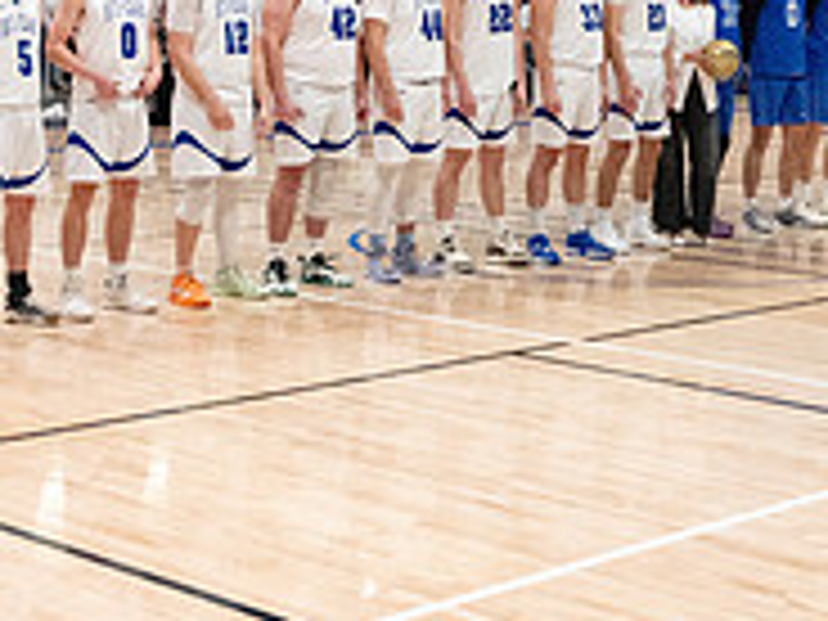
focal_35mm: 91
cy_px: -5
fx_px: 2177
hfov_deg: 21.4
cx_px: 594
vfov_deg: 15.9
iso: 10000
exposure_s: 1/500
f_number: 4
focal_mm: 26.5
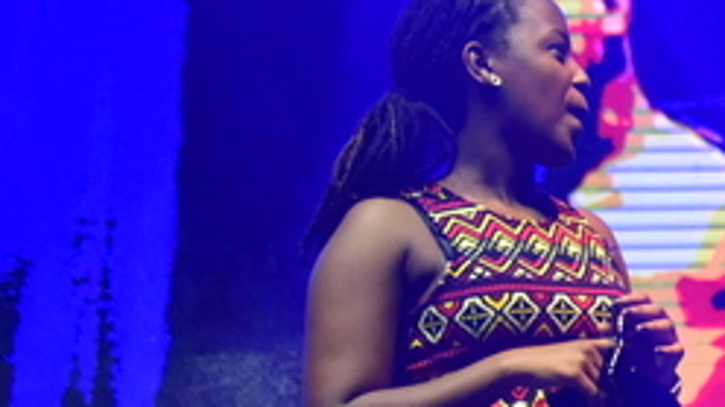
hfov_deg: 8.8
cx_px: 1196
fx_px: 4552
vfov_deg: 5.1
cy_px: 489
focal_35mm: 237
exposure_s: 1/500
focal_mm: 56
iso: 5000
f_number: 4.5
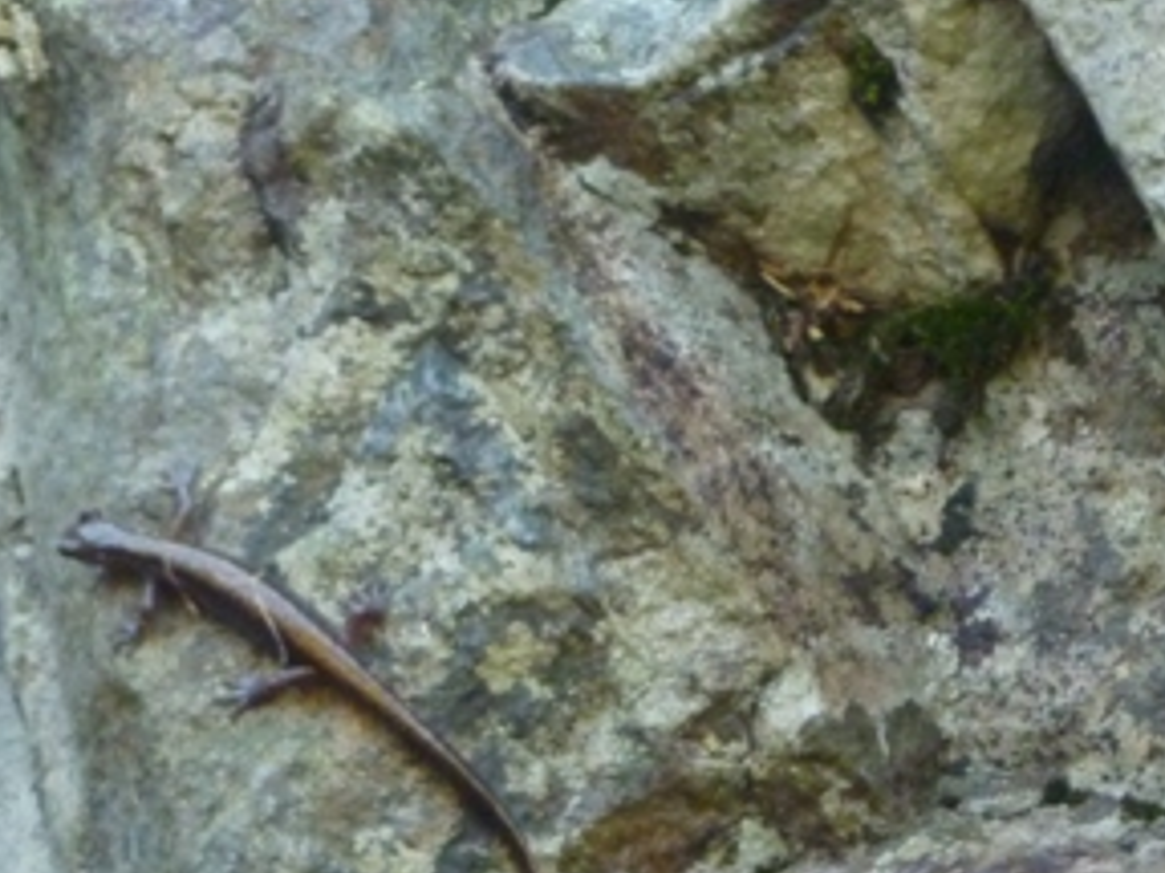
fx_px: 10496
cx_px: 292
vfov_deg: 4.8
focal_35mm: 312
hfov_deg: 6.3
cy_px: 613
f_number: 5.9
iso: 400
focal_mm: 22.8
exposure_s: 1/25
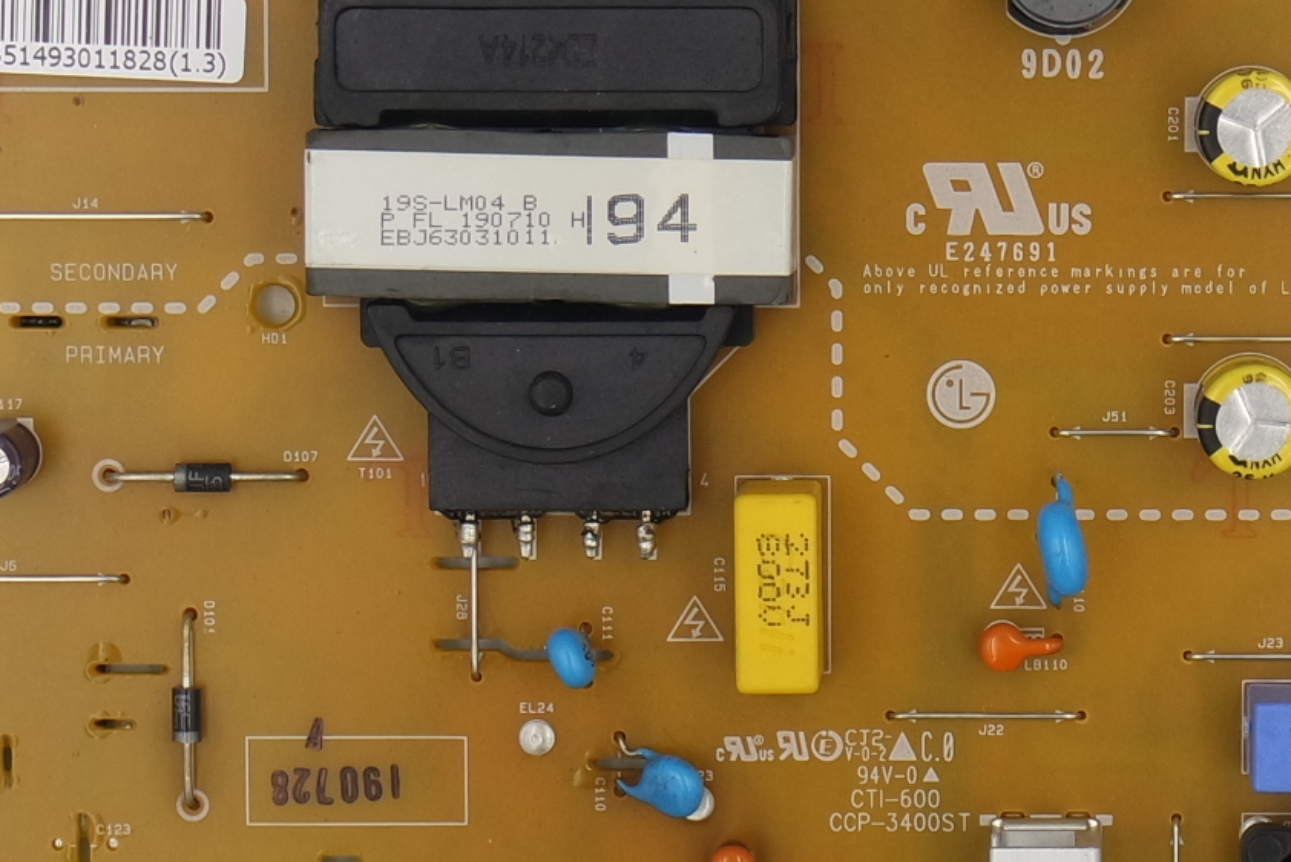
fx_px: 5704
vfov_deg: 8.6
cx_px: 1132
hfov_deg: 12.8
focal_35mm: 159
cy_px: 479
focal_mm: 17
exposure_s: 1/100
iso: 160
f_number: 5
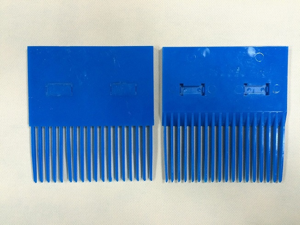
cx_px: 150
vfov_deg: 48.2
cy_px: 112
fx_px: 251
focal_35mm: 29
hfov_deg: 61.7
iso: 320
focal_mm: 4.15
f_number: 2.2
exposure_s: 1/20
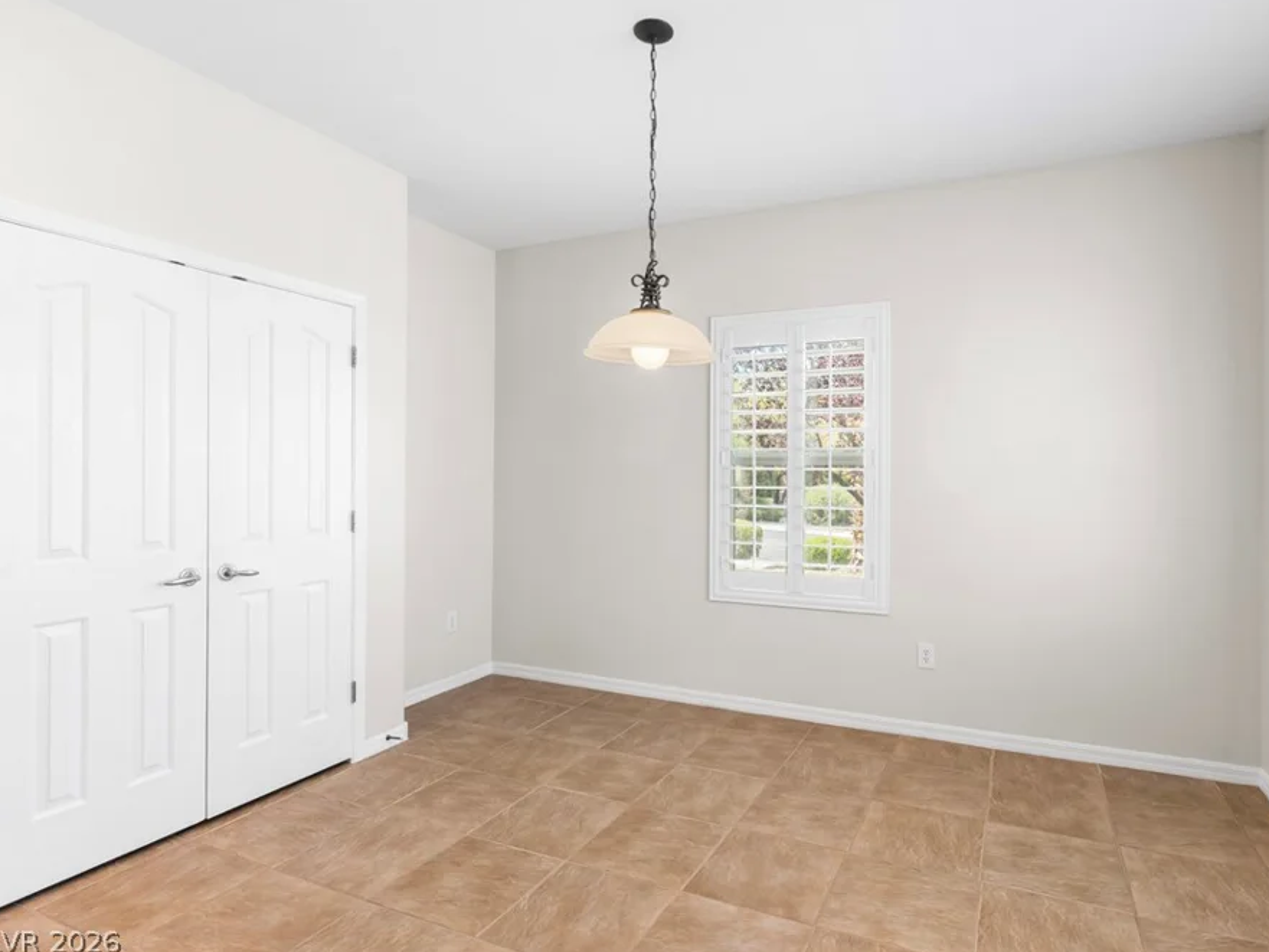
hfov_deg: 84.2
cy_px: 472
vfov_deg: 68.7
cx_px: 714
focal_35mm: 19
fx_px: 697
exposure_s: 1/2.5
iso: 320
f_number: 8
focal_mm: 17
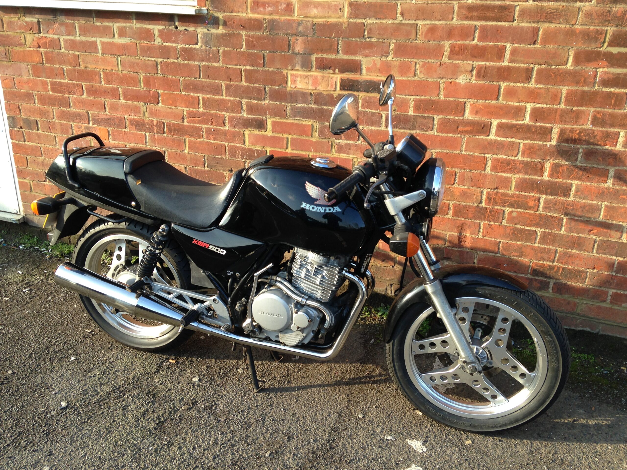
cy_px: 235
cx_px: 314
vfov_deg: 42.9
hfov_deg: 55.4
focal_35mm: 33
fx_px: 598
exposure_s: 1/195
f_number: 2.4
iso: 50
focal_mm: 4.12
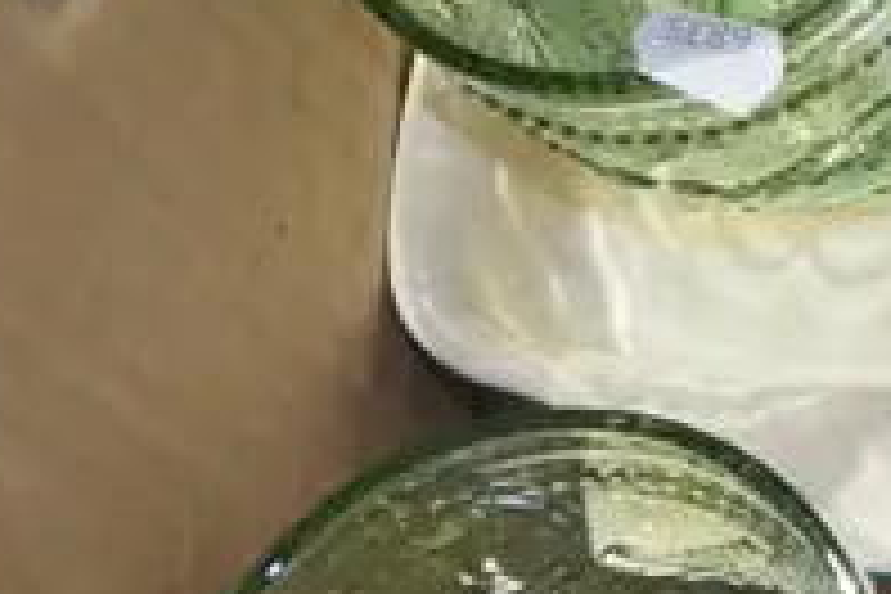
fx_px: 5049
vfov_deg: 6.6
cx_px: 2236
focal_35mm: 204
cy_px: -454
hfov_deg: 9.0
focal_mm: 19
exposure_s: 1/60
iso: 2000
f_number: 5.6
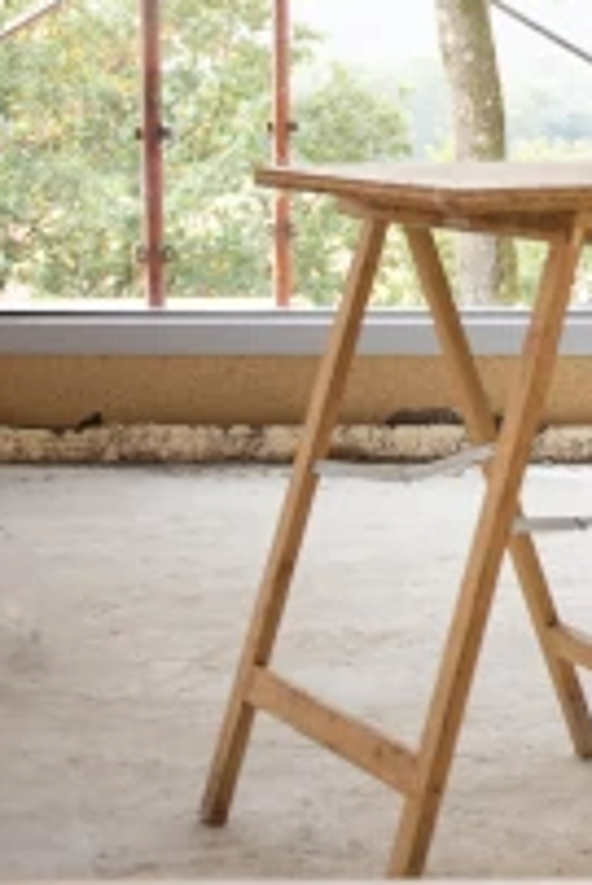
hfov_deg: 12.2
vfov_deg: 20.3
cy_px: -140
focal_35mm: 95
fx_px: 2339
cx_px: 1294
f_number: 2.8
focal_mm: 24
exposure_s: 1/400
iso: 200
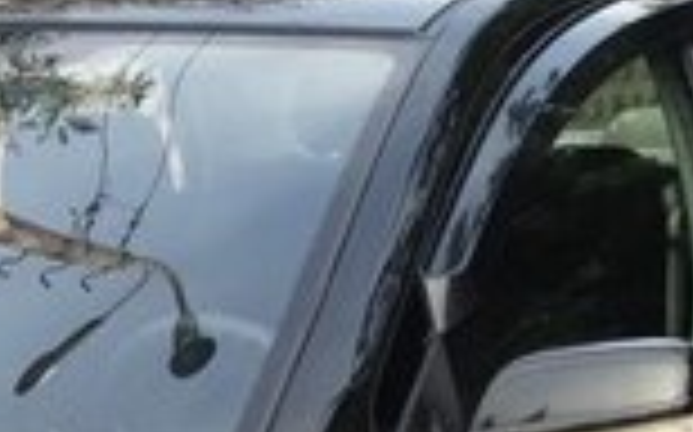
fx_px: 2831
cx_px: -126
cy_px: 839
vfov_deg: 8.3
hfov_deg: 13.6
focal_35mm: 150
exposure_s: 1/194
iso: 50
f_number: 2.4
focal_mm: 4.12
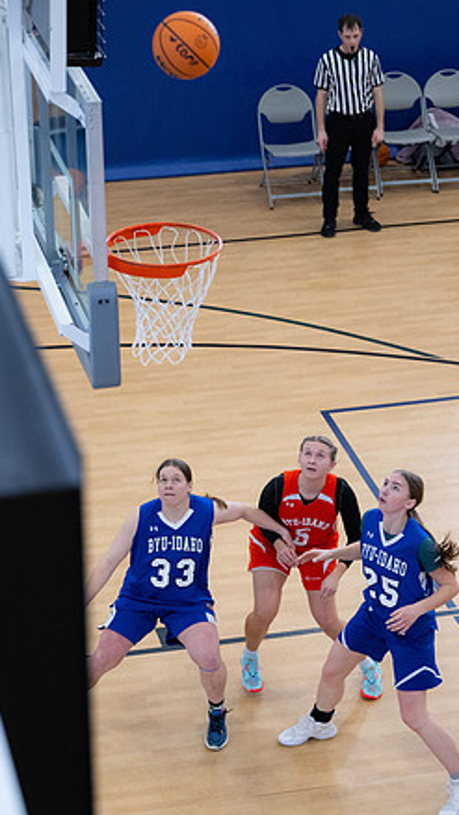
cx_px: 230
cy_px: 399
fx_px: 2228
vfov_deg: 20.7
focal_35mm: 103
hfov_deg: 11.8
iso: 4000
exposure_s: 1/640
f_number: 3.5
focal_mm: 96
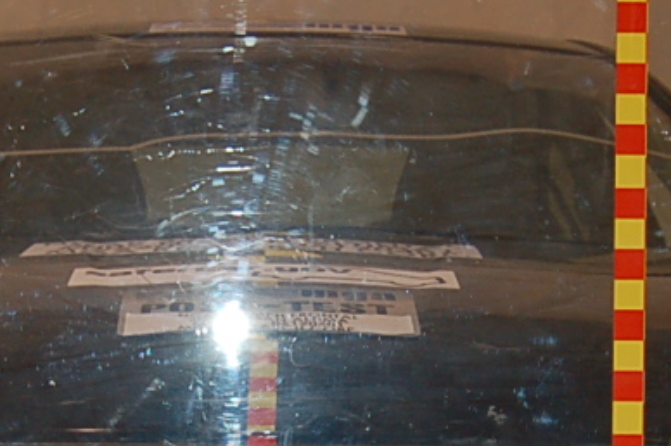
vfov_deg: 10.6
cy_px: 467
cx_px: 246
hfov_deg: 16.0
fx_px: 2384
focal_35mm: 128
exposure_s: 1/60
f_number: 3.8
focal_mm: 22
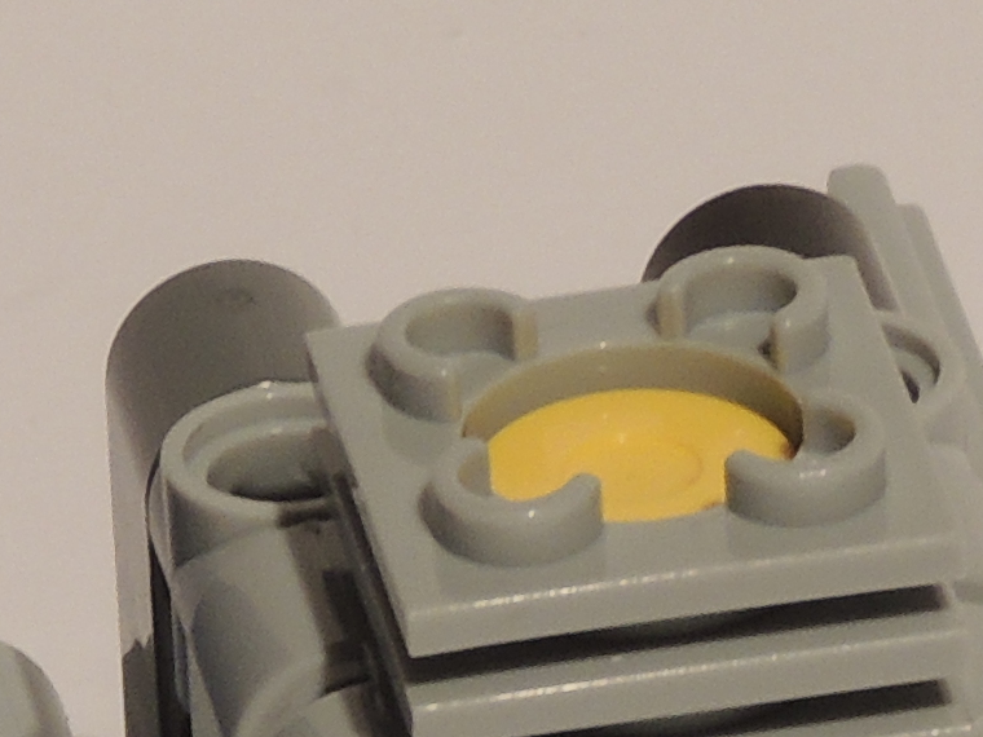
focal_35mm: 819
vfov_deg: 1.8
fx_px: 23257
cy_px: 812
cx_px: 141
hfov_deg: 2.4
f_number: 6.8
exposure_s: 1/2.5
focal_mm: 24
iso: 100
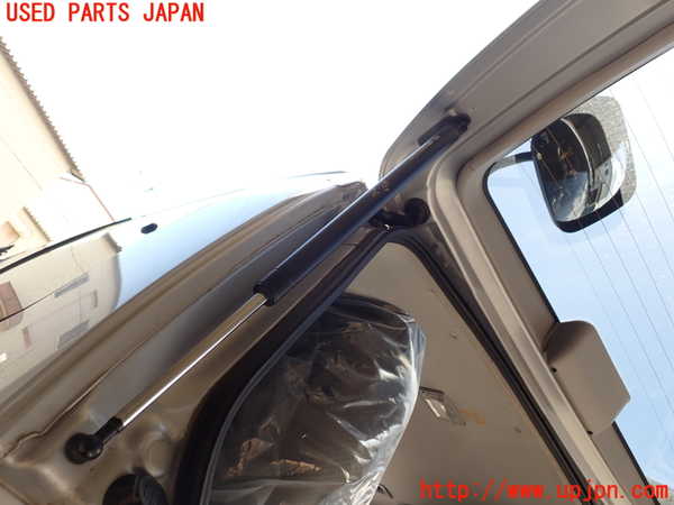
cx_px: 337
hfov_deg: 60.0
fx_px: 584
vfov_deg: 46.8
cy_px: 252
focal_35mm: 30
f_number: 3.2
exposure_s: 1/160
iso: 100
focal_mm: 5.4
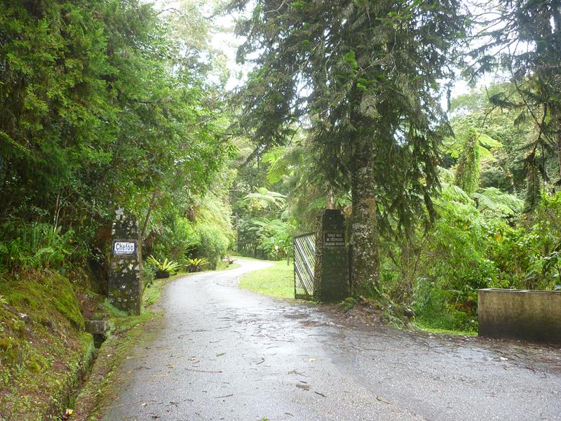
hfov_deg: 55.4
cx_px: 280
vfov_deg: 42.9
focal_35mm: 33
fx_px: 535
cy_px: 210
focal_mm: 5.5
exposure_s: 1/30
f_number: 2.8
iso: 125
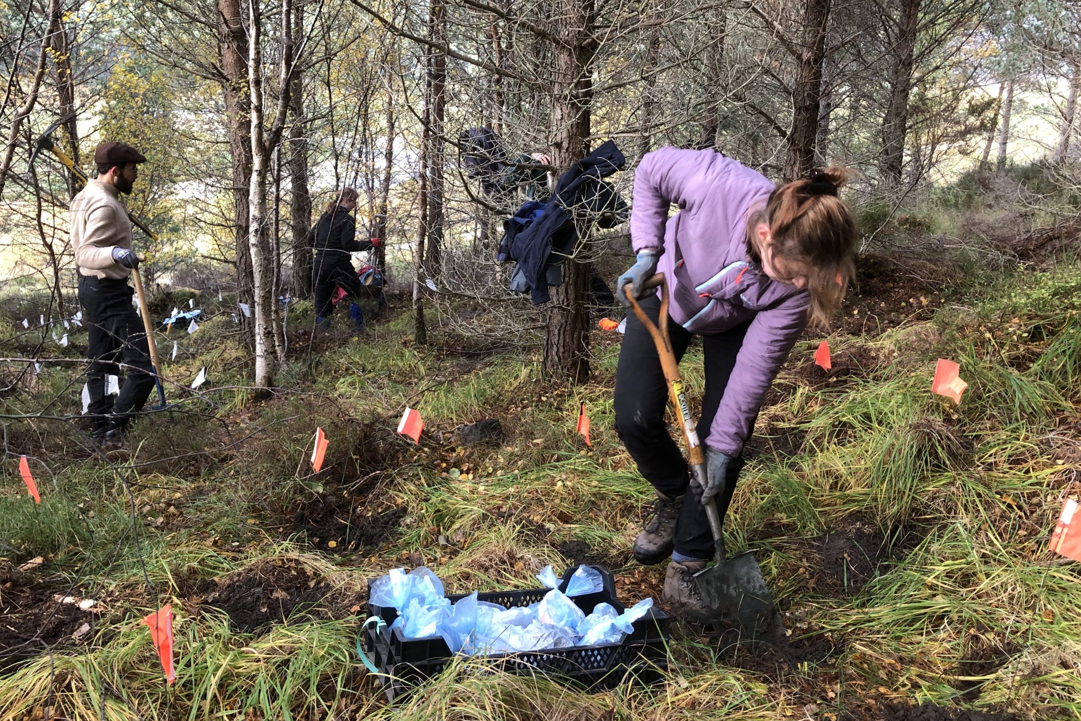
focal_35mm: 33
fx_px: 991
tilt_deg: -14.4
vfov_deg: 39.9
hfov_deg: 57.2
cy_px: 321
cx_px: 508
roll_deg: -2.7
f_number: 1.8
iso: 64
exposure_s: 1/120
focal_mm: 3.99
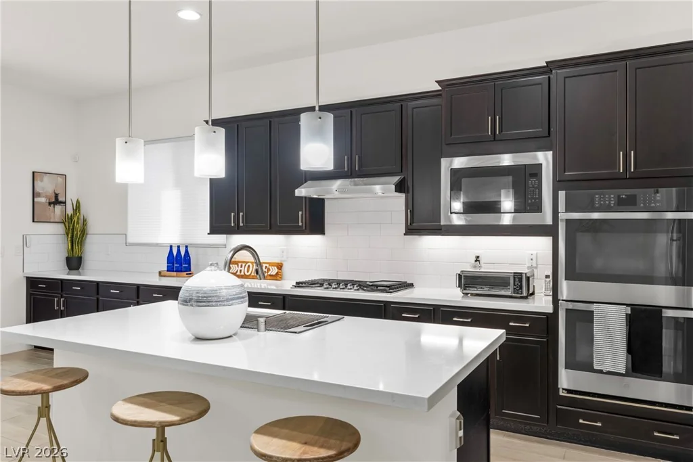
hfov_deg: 69.4
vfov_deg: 49.6
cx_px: 346
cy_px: 231
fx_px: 501
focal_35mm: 26
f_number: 8
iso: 400
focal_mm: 26
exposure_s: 1/2.5
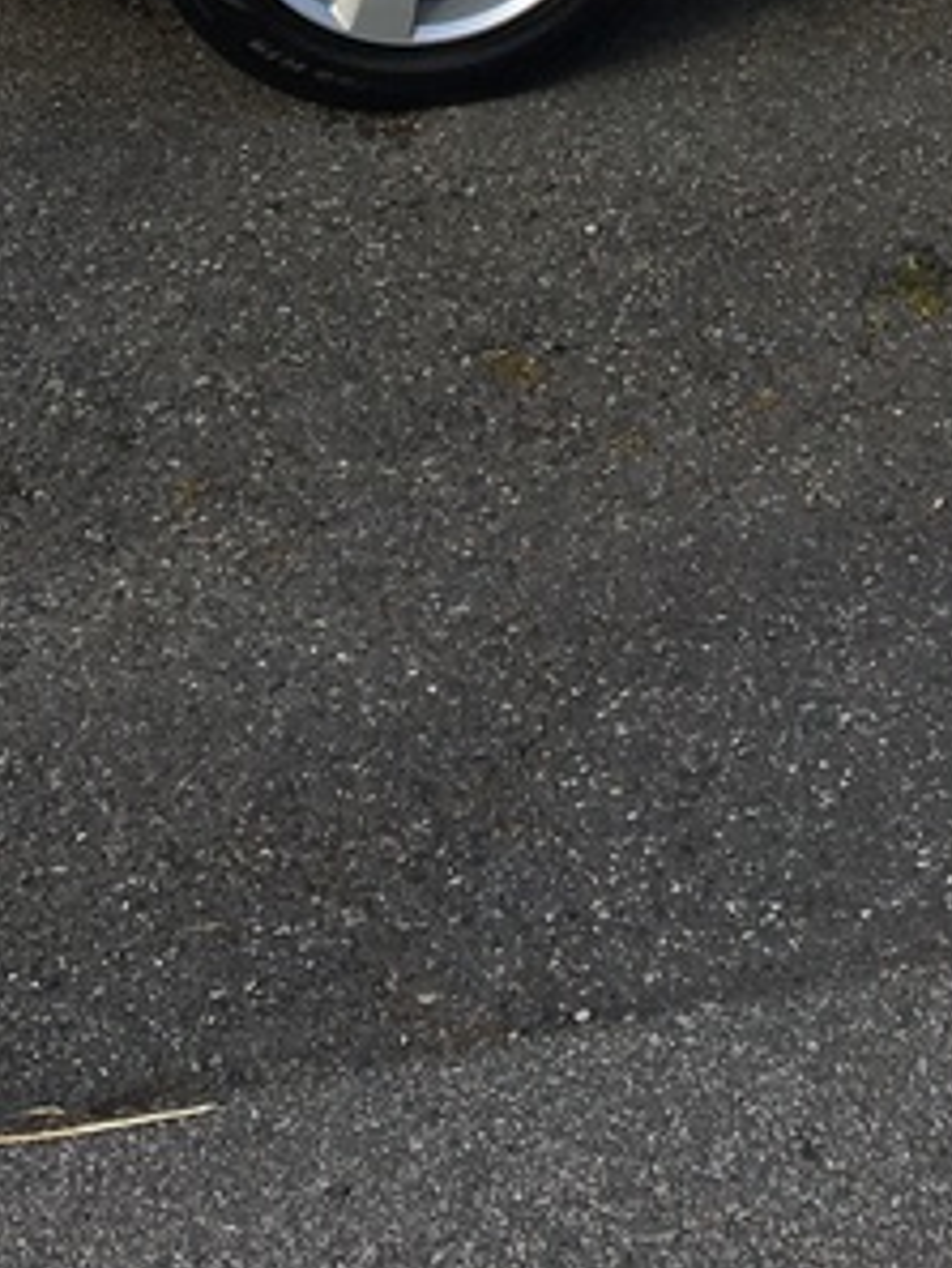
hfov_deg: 14.2
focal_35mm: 100
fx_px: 3664
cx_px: 1221
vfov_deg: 17.1
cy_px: -820
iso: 25
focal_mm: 4.15
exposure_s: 1/864
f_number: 2.2
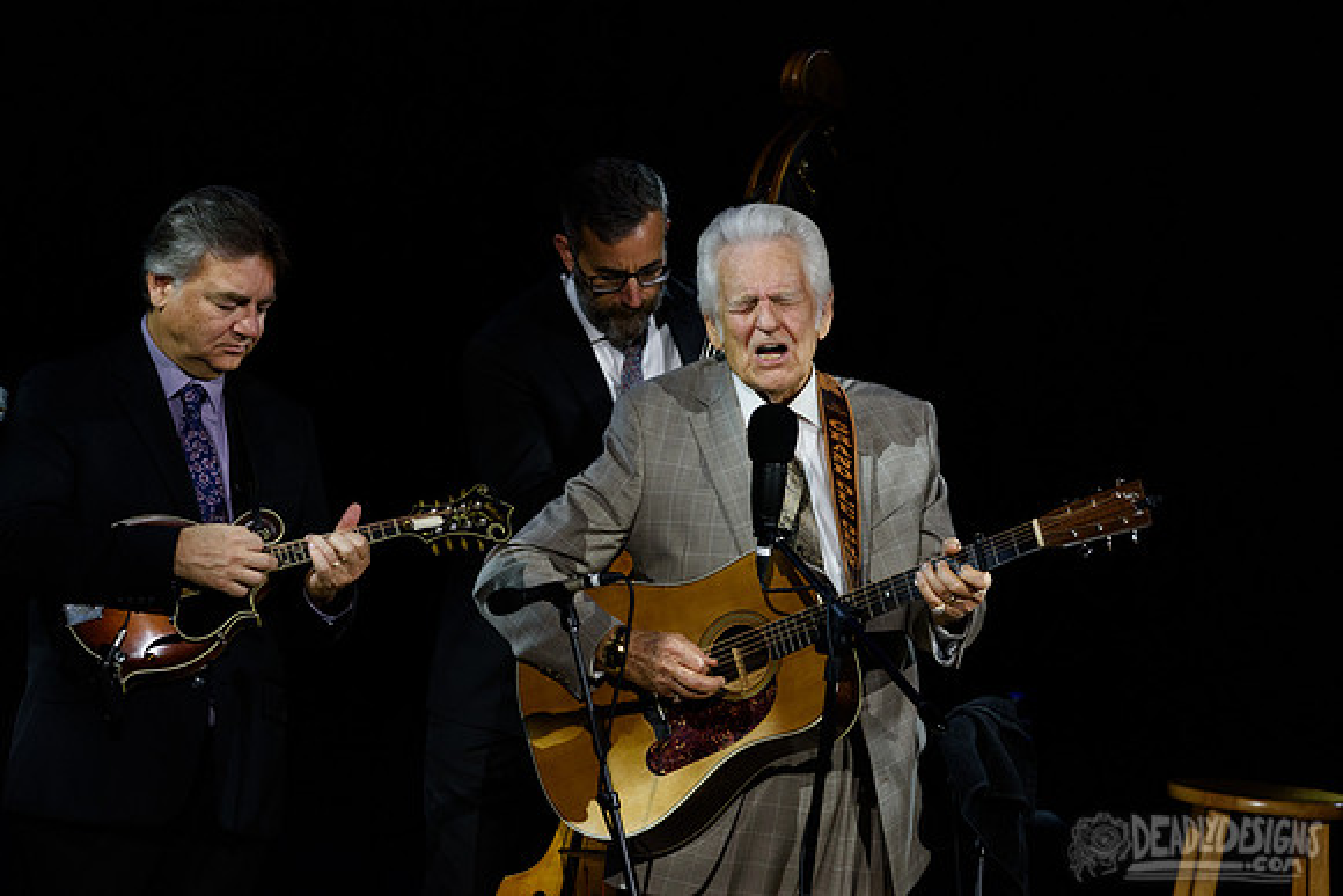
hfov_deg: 5.6
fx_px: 13806
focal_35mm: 370
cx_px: 672
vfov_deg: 3.7
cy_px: 448
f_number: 6
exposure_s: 1/320
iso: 2500
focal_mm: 370
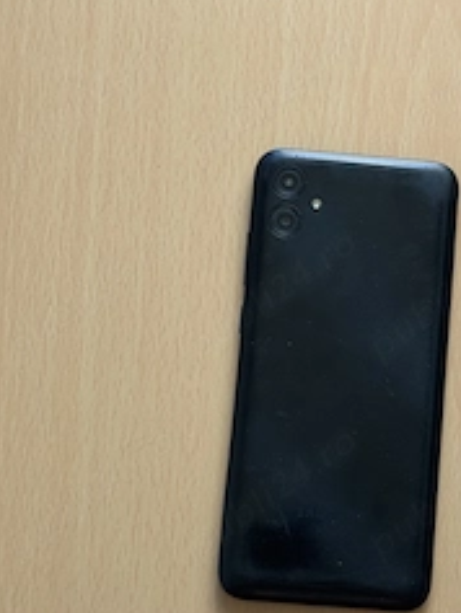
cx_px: 363
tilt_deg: -81.8
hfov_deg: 18.1
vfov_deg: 24.1
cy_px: 339
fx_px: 1437
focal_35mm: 81
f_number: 1.78
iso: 100
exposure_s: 1/96
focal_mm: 6.76
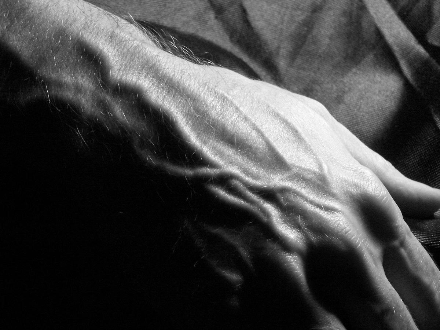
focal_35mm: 117
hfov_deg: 16.8
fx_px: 1487
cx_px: 220
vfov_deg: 12.7
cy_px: 165
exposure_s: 1/350
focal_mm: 19.4
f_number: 4.5
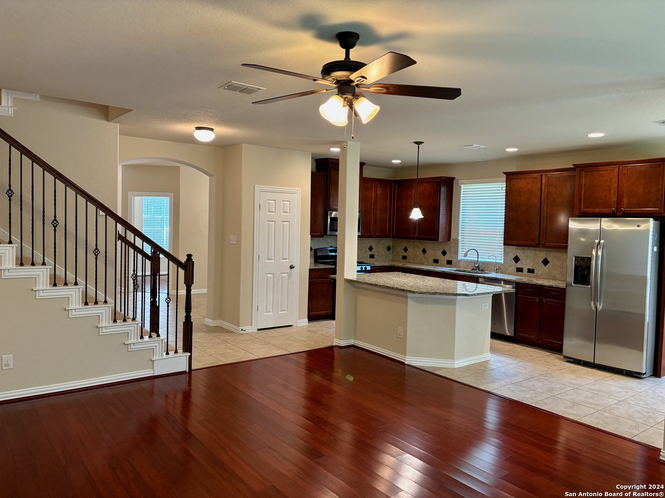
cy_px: 249
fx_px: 499
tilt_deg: -2.1
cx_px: 332
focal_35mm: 26
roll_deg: -1.4
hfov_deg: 67.3
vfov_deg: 53.1
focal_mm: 5.96
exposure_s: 1/60
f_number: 1.6
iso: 160
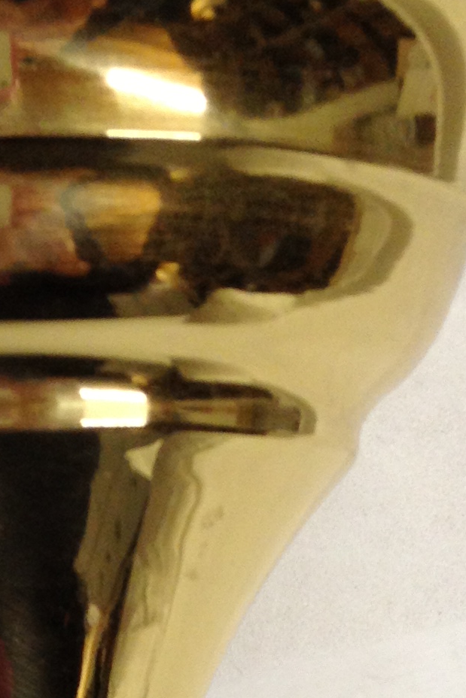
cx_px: 23
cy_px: 914
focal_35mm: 128
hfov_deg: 10.6
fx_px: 2484
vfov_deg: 15.2
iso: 80
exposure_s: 1/20
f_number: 2.4
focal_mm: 4.28
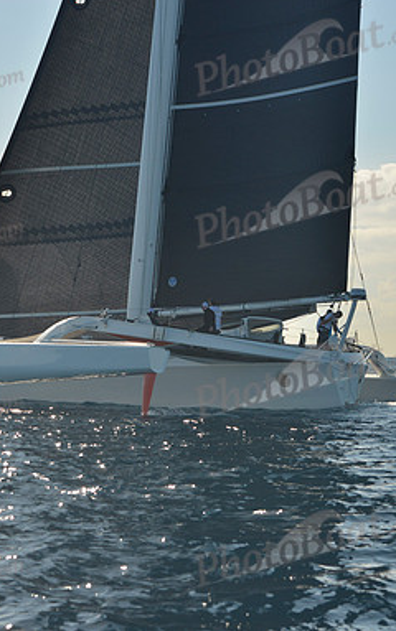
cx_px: 111
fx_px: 1861
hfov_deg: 12.1
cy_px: 314
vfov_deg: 19.3
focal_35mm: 108
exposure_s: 1/640
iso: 200
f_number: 7.1
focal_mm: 70
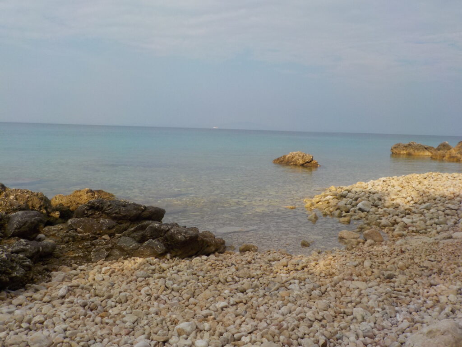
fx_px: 400
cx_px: 231
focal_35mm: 30
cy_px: 174
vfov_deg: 46.8
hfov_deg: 60.0
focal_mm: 4.1
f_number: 3.3
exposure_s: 1/1250
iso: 125
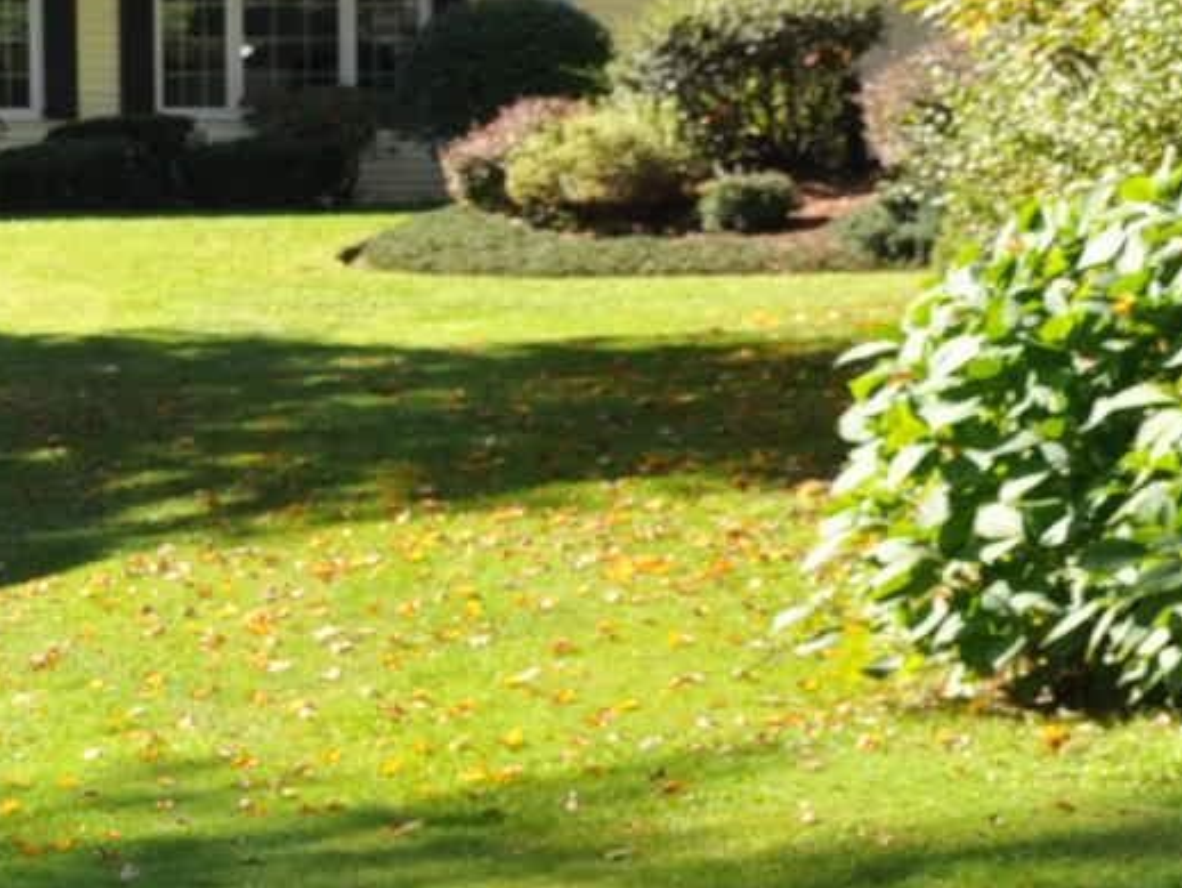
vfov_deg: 9.6
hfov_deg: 11.8
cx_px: -901
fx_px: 5295
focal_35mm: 155
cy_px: 470
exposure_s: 1/200
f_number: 10
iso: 200
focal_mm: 26
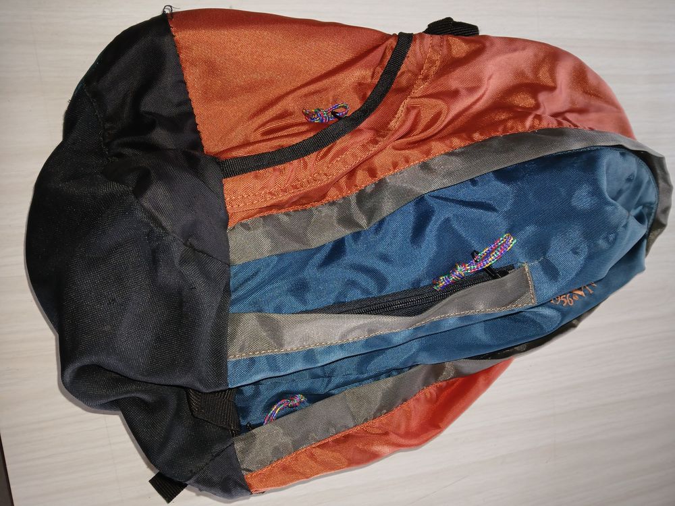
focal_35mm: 26
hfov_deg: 67.3
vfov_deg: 53.1
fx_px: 507
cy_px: 253
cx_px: 338
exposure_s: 1/50
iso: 100
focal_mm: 3.98
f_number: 1.8
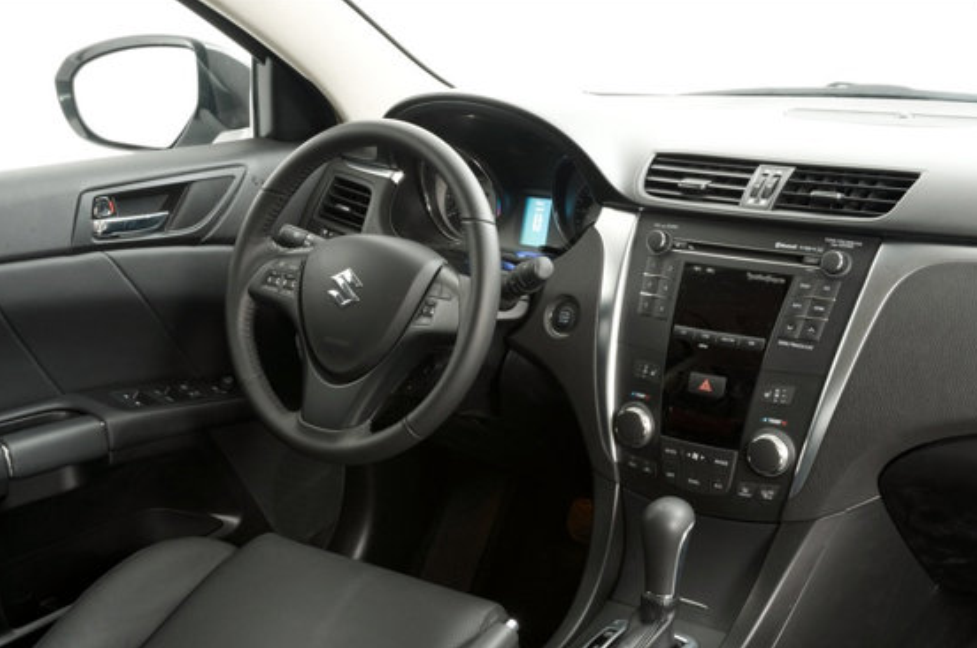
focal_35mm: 58
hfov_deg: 34.5
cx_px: 448
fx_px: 1571
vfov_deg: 23.3
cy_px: 372
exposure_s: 5
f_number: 18
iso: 200
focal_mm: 50
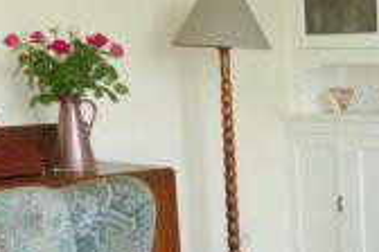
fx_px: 947
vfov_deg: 14.9
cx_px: 536
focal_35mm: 90
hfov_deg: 20.1
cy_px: 271
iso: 125
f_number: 2.8
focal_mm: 4.5
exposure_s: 1/60
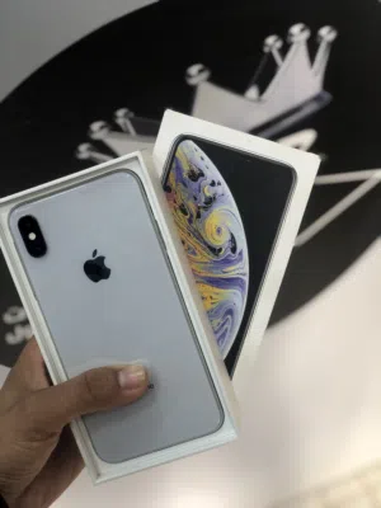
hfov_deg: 28.0
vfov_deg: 36.8
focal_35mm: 52
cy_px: 254
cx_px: 190
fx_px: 763
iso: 25
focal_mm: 6
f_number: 2.4
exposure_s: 1/60
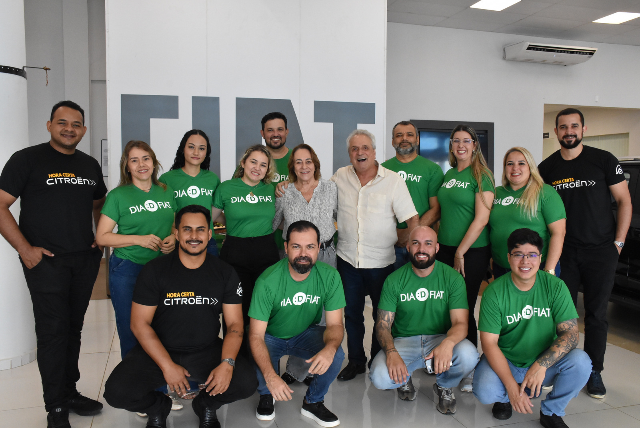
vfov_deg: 43.7
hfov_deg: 61.9
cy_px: 214
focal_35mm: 30
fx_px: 534
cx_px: 320
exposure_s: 1/320
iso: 3200
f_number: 9
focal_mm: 20
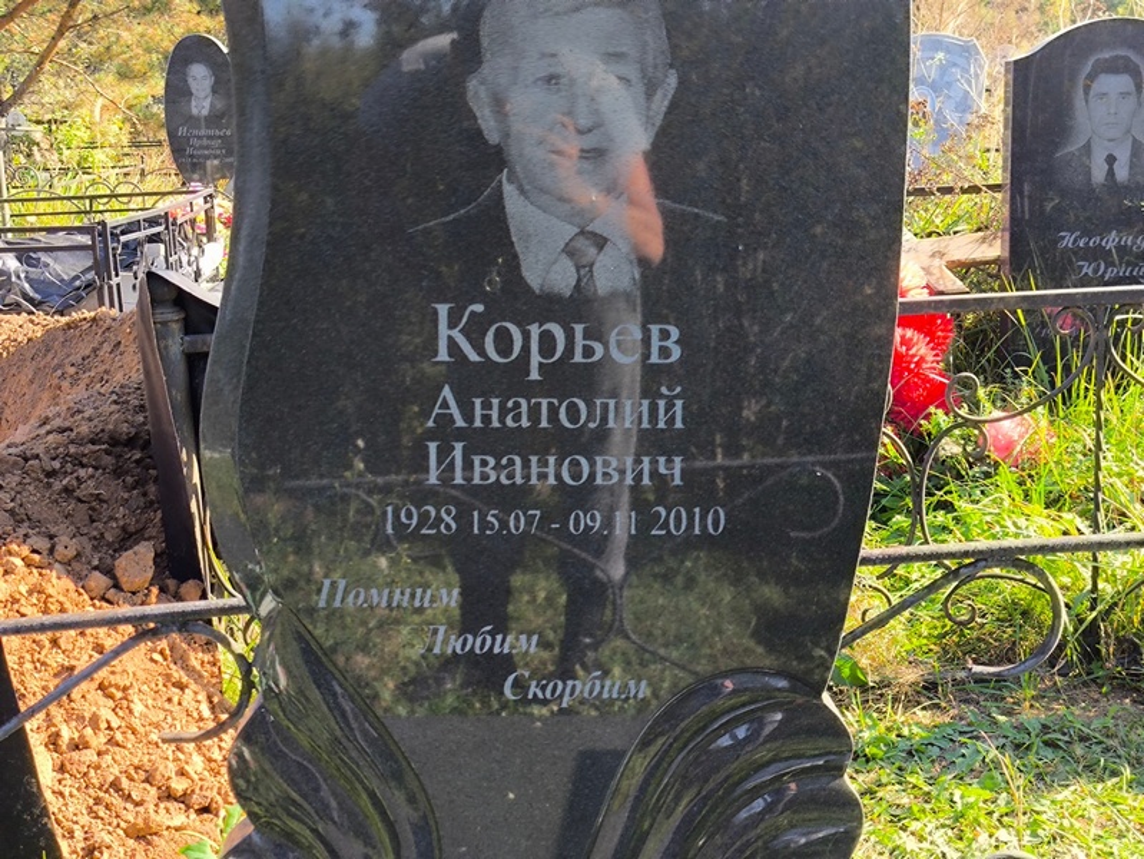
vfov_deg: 29.1
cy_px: 430
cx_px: 572
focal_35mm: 50
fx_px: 1653
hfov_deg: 38.2
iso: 50
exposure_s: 1/282
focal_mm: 4.71
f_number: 1.7
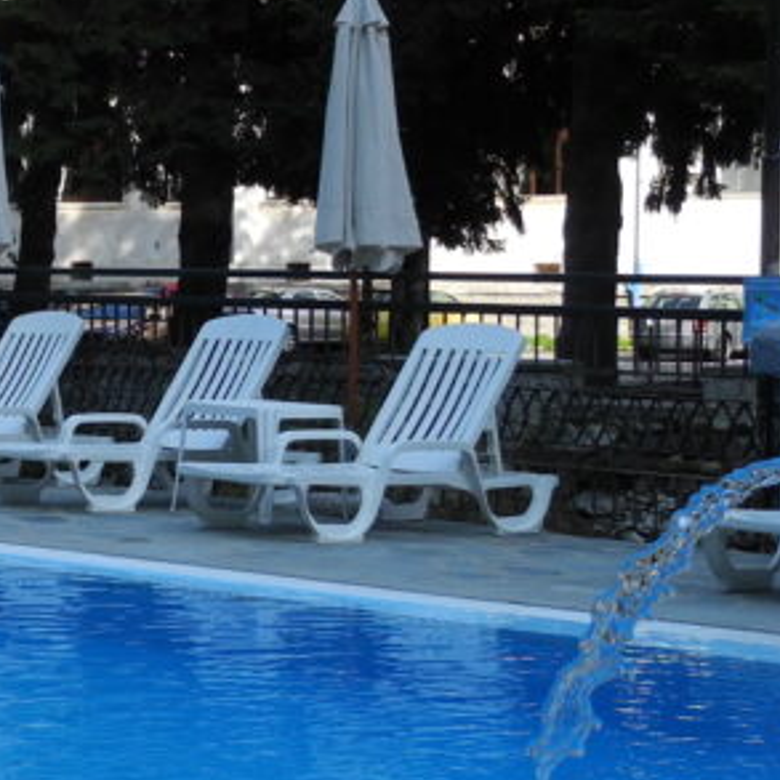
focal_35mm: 108
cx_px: -578
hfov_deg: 14.4
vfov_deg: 16.1
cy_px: 298
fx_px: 2753
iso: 100
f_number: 3.5
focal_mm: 7.4
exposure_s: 1/360
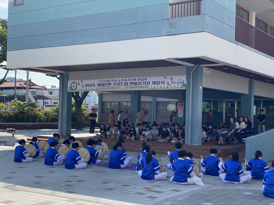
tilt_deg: +1.6
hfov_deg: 36.8
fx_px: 412
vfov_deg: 28.0
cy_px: 102
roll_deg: -1.9
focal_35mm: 52
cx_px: 137
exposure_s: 1/1546
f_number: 2
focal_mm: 6
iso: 20
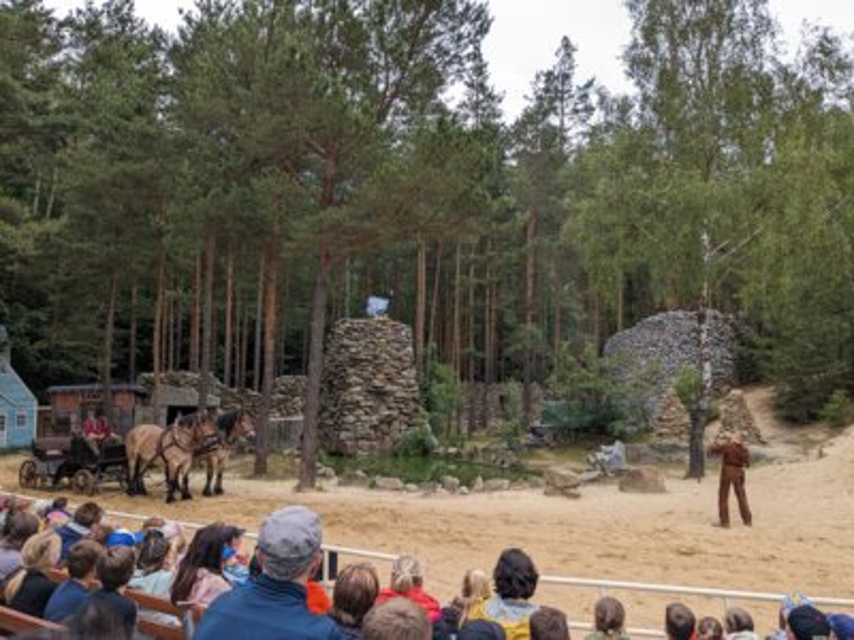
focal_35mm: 27
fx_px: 666
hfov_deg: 65.3
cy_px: 320
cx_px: 427
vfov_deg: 51.4
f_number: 1.73
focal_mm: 4.38
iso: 39
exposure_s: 1/835
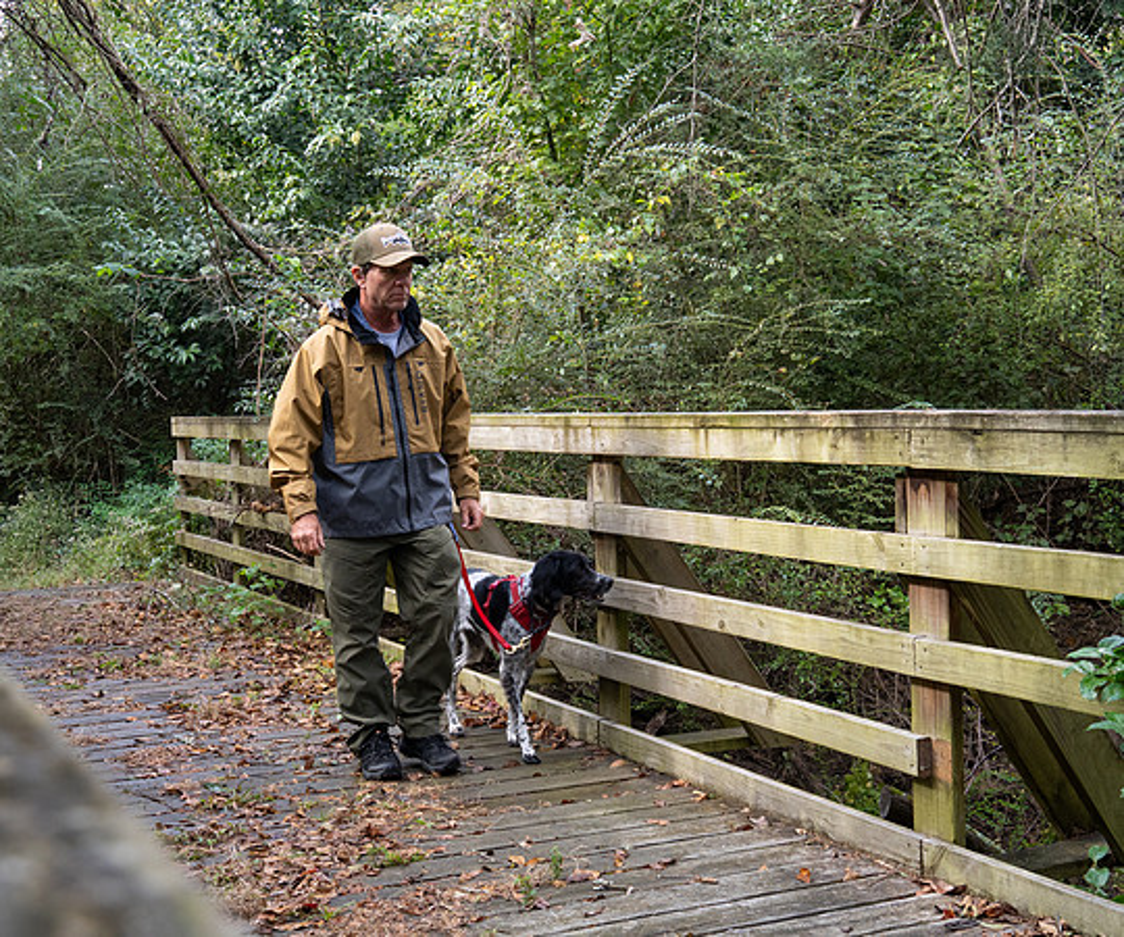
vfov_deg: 36.0
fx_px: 1442
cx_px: 500
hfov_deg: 42.5
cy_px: 468
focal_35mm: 43
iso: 400
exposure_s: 1/80
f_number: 7.1
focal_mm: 20
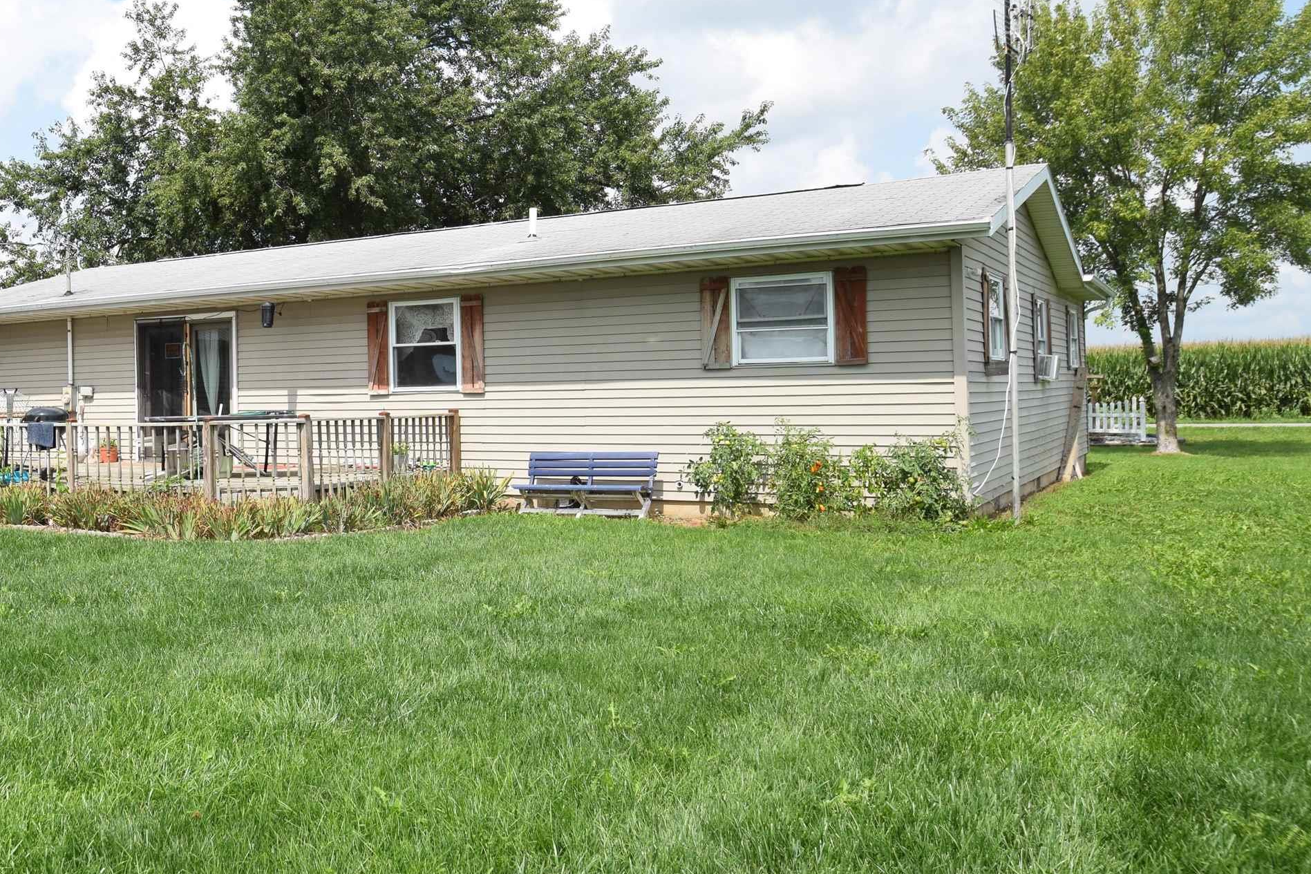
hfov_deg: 52.5
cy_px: 338
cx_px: 276
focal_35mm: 34
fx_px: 1238
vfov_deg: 38.7
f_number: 10
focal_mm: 14
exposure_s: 1/400
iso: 200
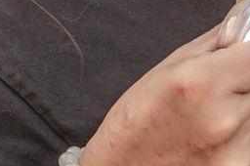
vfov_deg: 5.2
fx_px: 1824
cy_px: -114
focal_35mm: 263
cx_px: -178
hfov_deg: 7.6
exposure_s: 1/125
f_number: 5
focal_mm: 35
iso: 400
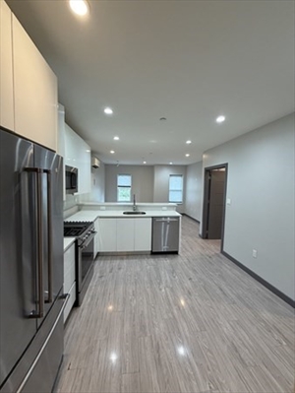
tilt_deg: -2.7
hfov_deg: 85.8
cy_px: 196
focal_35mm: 14
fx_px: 159
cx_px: 148
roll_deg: -1.5
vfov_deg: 102.0
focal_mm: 2.22
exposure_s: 1/120
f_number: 2.2
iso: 320
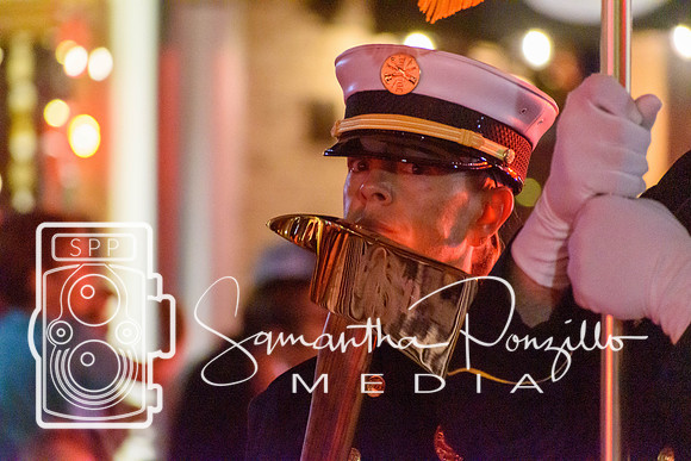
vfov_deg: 3.1
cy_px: 230
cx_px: 346
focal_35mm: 450
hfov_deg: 4.6
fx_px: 8639
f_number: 6.3
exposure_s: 1/100
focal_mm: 300
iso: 12800
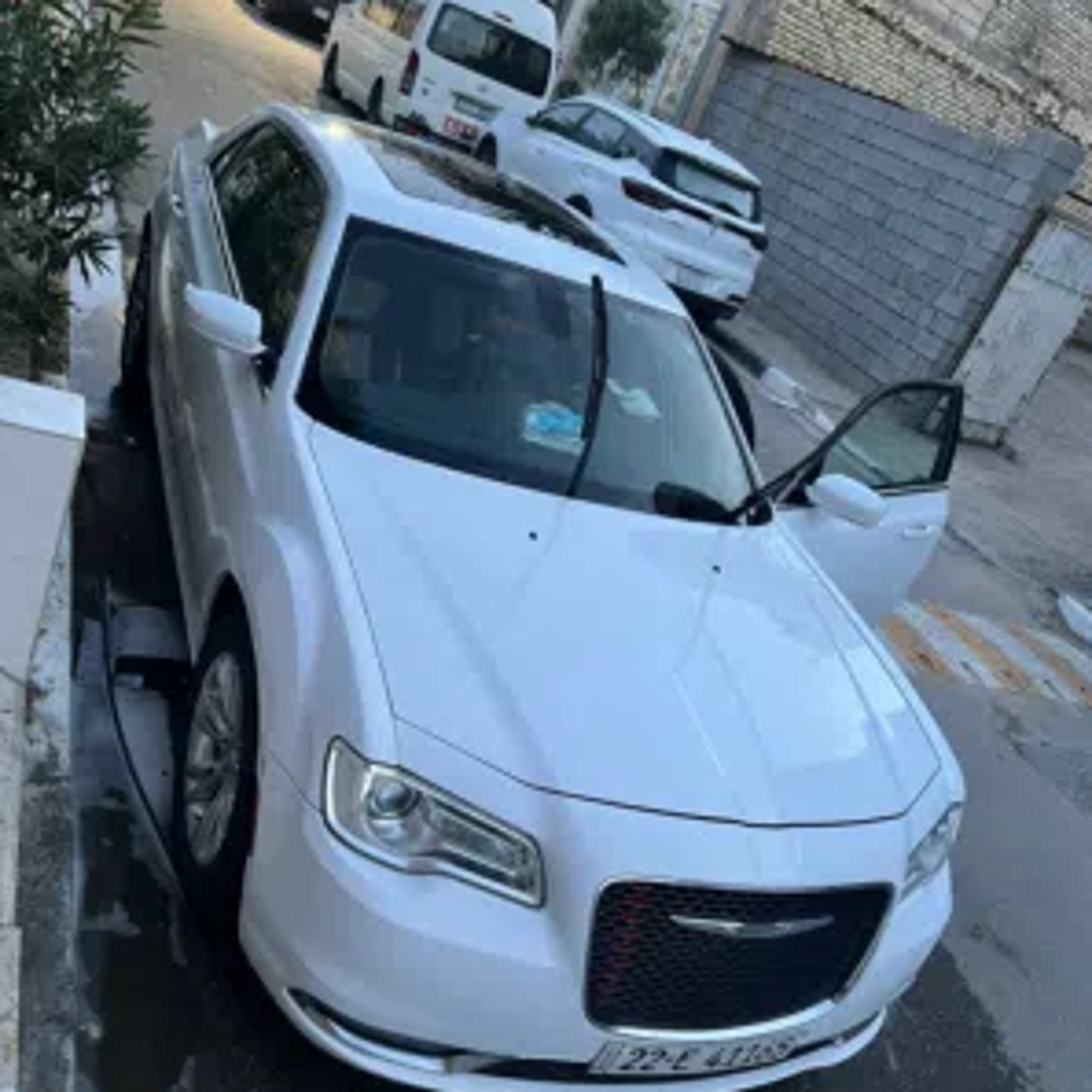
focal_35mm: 31
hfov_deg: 52.5
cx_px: 548
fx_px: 1106
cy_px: 614
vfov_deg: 52.4
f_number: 1.5
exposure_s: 1/60
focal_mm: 5.7
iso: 320
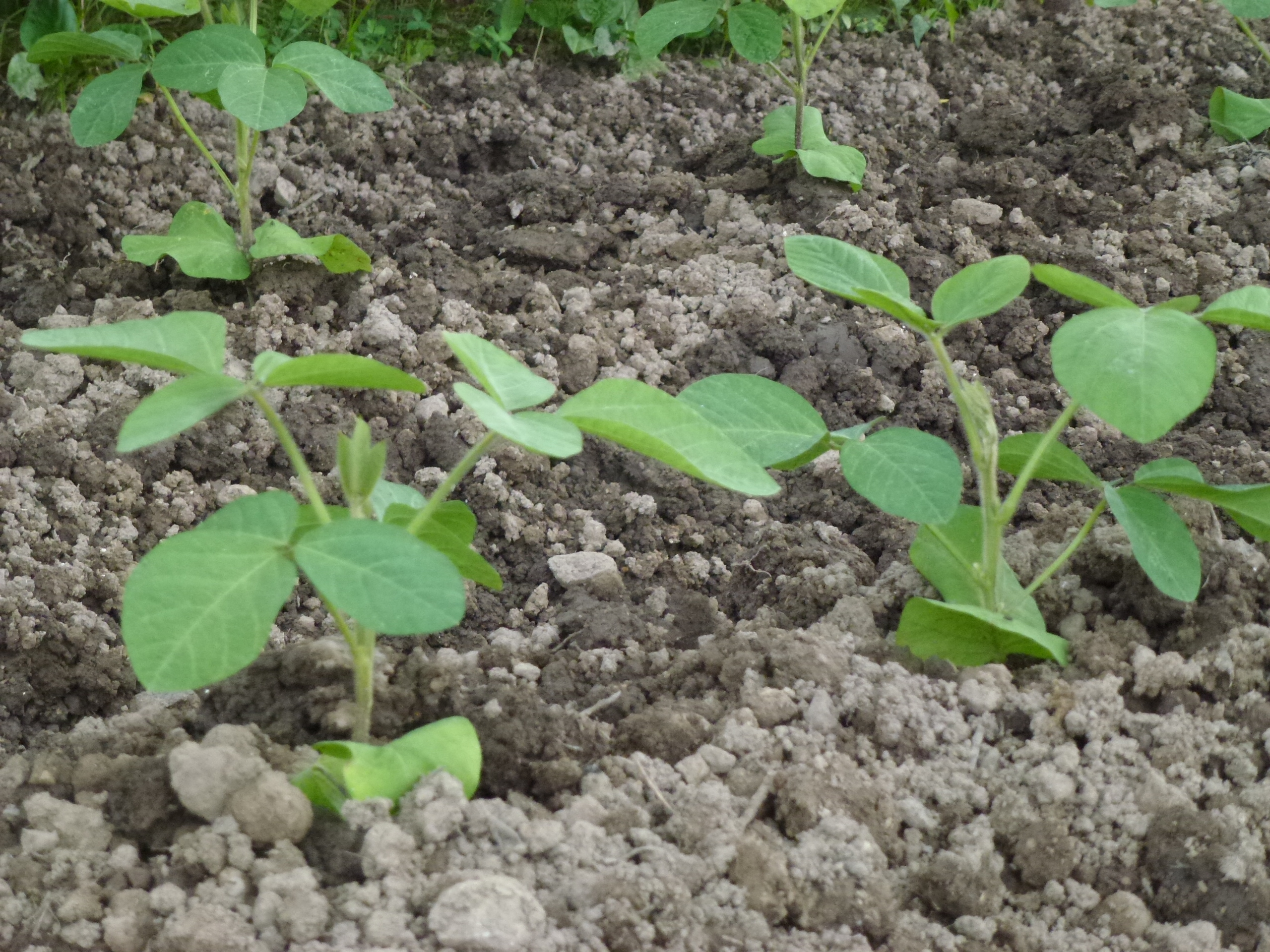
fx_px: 4806
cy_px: 476
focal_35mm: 131
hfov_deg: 15.1
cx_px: 635
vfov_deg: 11.3
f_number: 5.2
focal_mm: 23.4
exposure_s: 1/40
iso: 400
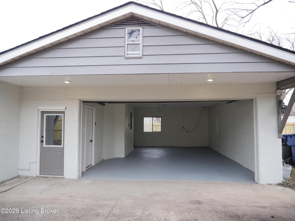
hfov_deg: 71.6
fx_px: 204
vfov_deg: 56.8
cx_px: 148
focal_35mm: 24
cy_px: 110
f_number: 2.8
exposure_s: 1/250
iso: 200
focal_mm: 12
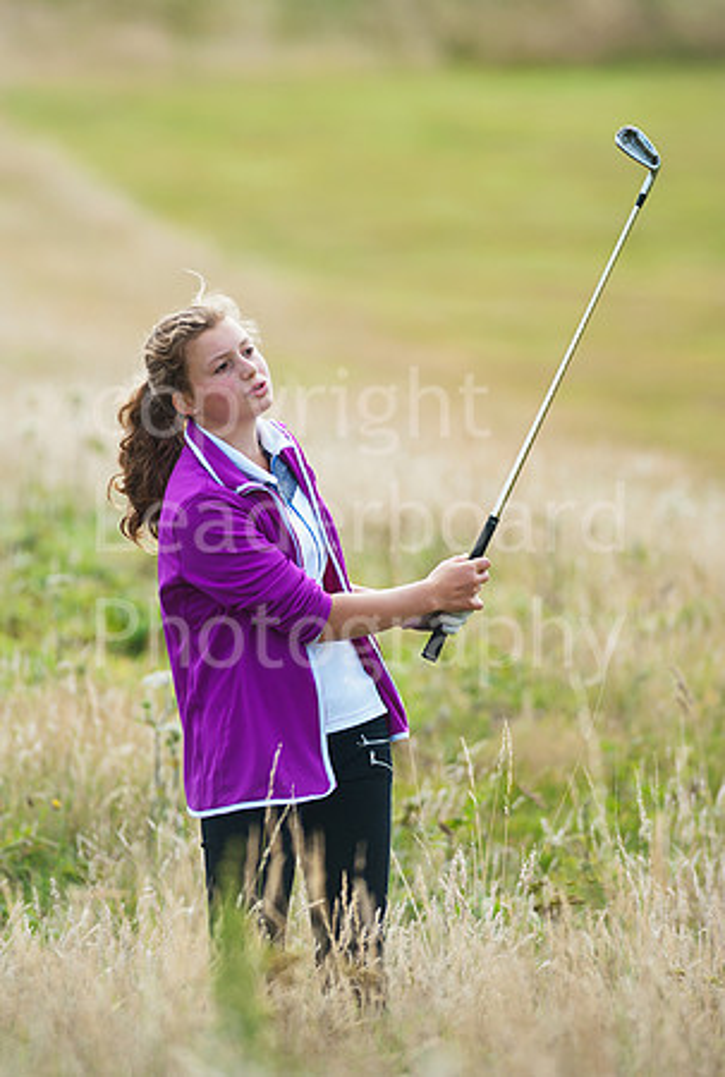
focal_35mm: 300
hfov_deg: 4.6
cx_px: 362
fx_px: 9000
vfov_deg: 6.8
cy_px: 538
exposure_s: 1/1000
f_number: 5.6
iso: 400
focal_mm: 300
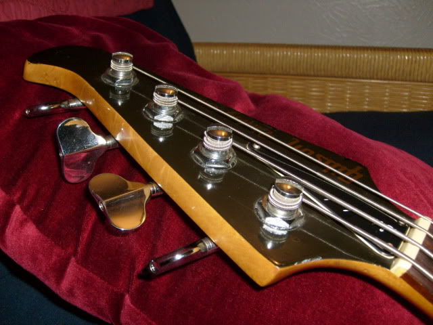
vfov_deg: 40.7
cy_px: 162
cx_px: 216
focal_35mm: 35
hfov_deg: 52.6
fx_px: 438
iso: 100
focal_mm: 5.8
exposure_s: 1/45
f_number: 2.8
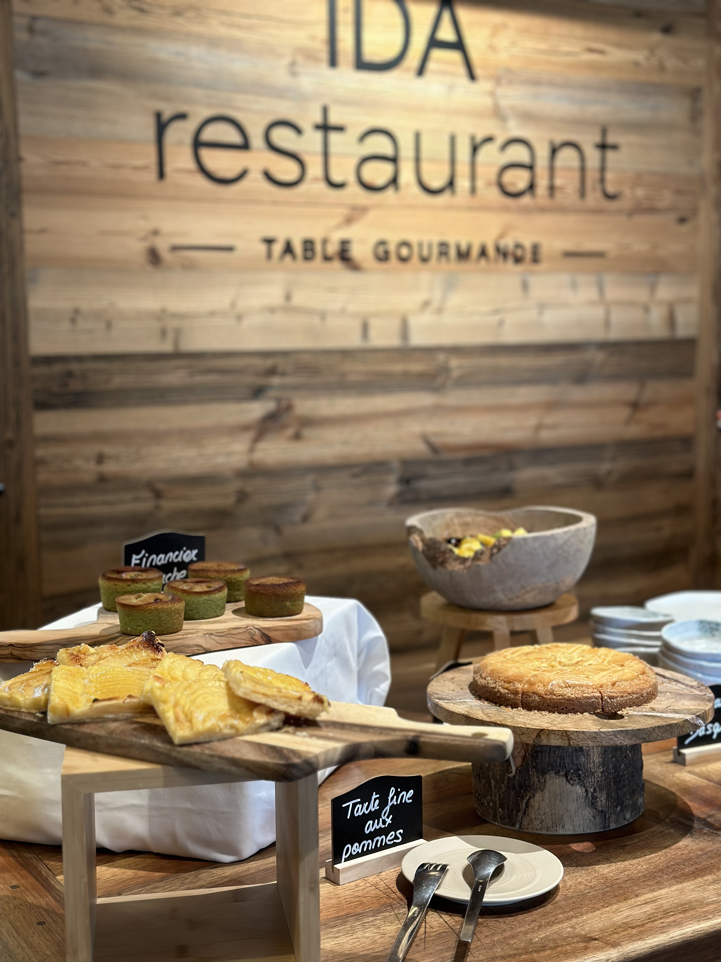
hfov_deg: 30.3
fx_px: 1333
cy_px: 481
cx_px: 360
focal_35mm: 48
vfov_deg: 39.7
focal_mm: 6.86
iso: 160
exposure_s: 1/50
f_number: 1.78
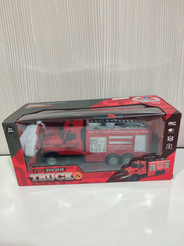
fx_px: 177
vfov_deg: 69.4
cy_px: 123
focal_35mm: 25
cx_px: 92
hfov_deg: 54.9
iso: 727
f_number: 1.89
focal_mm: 5.95
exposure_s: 1/50
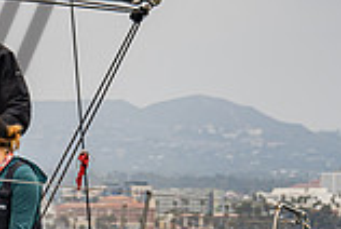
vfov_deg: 3.4
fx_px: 3872
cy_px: -12
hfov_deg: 5.0
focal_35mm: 408
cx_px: -301
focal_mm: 100
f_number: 6.3
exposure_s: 1/640
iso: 250
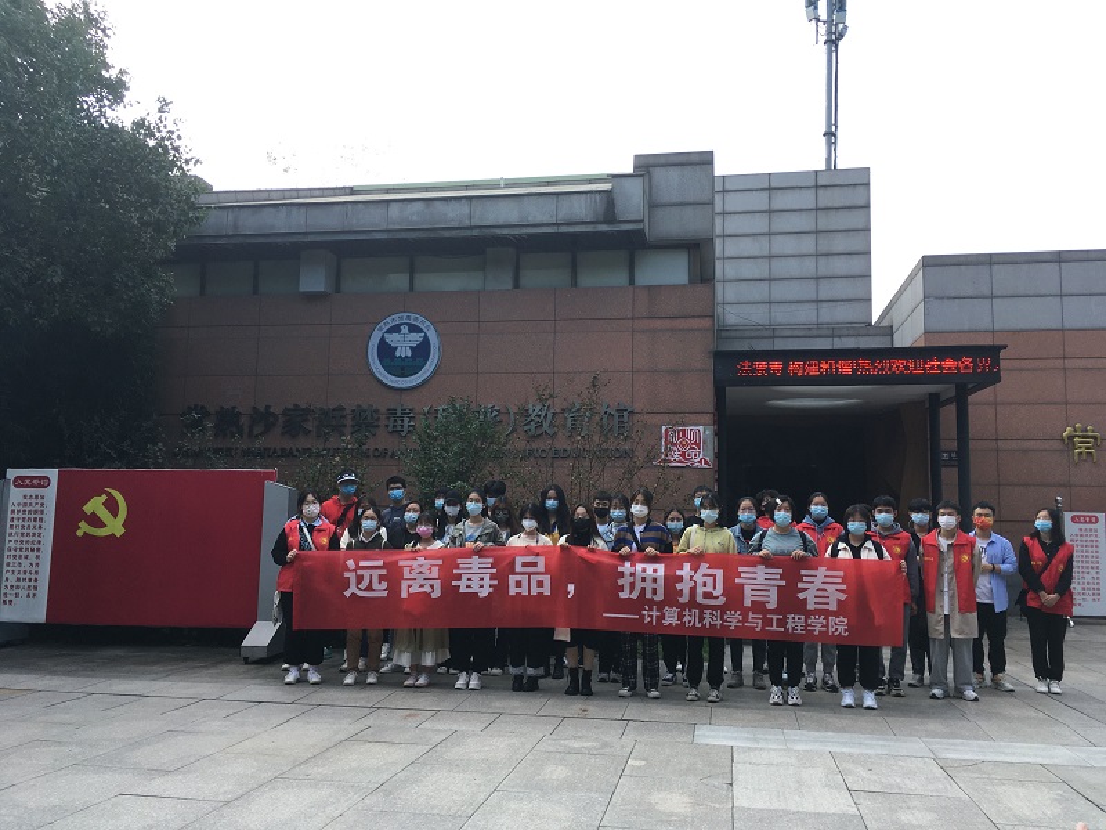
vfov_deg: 48.2
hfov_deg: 61.7
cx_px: 553
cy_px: 415
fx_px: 927
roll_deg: -1.2
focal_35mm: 29
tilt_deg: +6.2
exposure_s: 1/434
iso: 25
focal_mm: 4.15
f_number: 2.2
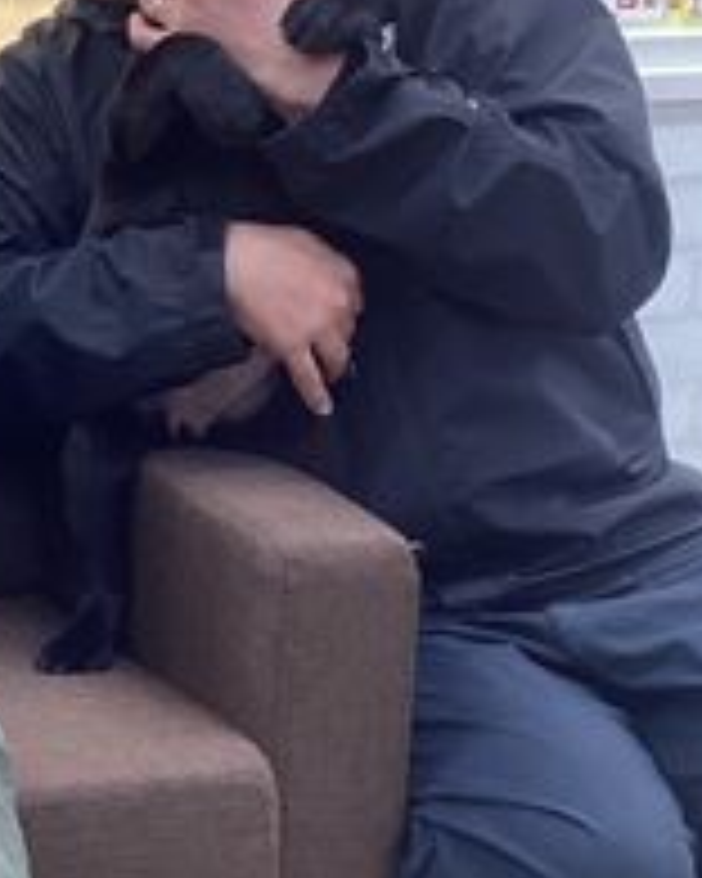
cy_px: 311
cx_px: -446
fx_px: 2415
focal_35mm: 93
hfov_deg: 15.0
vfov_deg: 20.5
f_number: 2.4
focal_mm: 3.3
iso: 80
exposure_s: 1/60
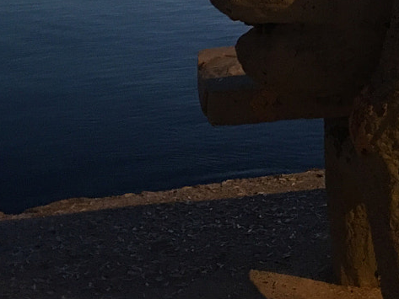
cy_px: 71
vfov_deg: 15.0
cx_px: 483
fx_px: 1130
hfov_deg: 18.9
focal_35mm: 98
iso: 80
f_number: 2.2
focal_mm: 4.15
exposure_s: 1/10
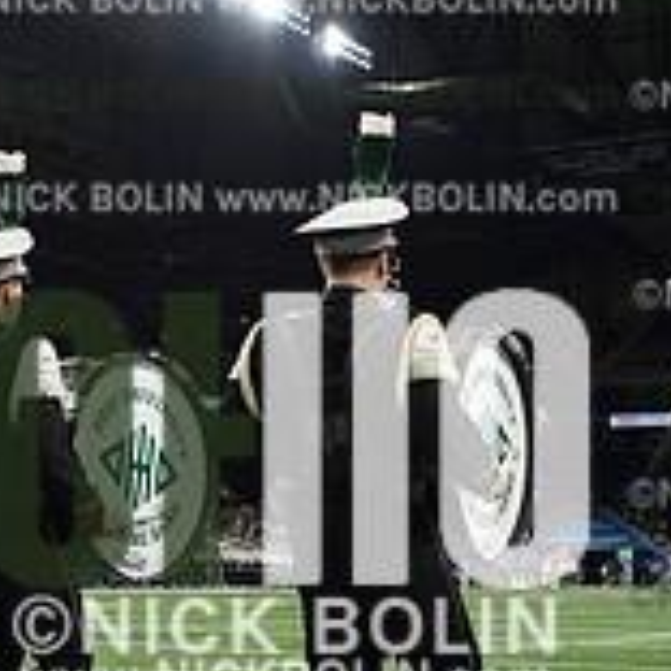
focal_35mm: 76
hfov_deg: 22.7
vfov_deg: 22.6
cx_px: 284
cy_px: 497
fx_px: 1667
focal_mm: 24
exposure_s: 1/1250
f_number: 2.8
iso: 1250
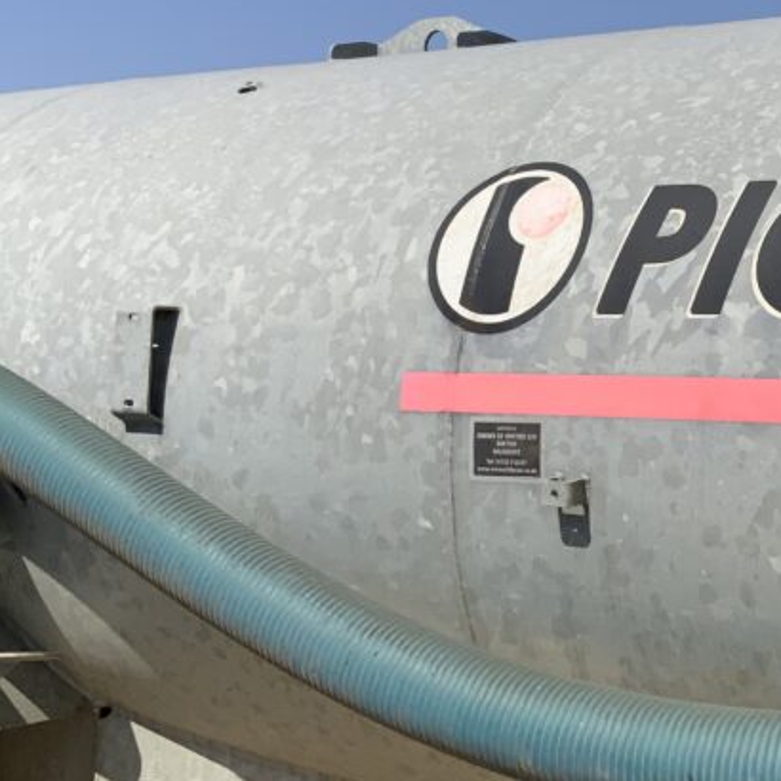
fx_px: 1634
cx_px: 821
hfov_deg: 25.3
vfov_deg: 26.7
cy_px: 265
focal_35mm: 64
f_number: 1.8
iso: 20
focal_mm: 3
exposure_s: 1/3322
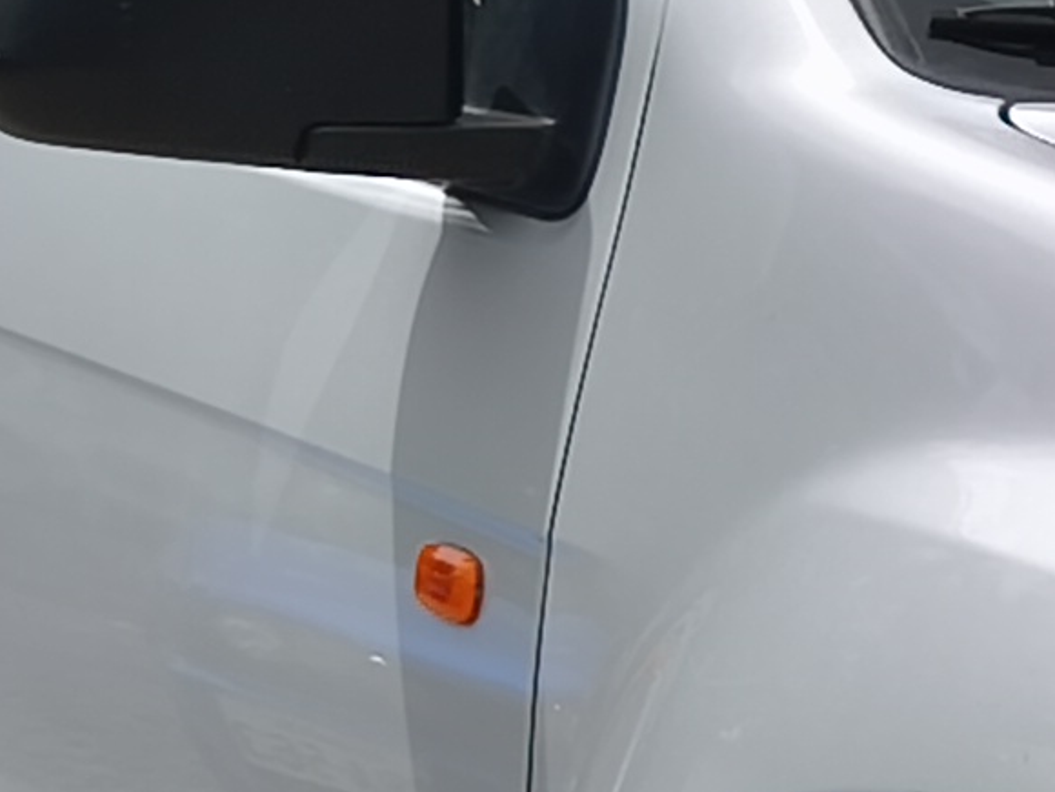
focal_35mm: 211
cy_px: 313
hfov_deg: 8.8
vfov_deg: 7.0
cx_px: 2254
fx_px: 6431
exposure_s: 1/474
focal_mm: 6.06
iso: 50
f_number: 1.7
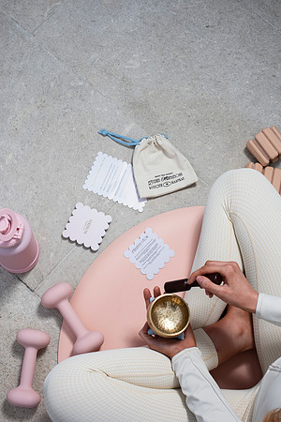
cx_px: 140
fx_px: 585
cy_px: 211
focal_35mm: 50
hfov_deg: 27.0
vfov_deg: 39.6
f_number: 8
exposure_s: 1/200
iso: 250
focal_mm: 50
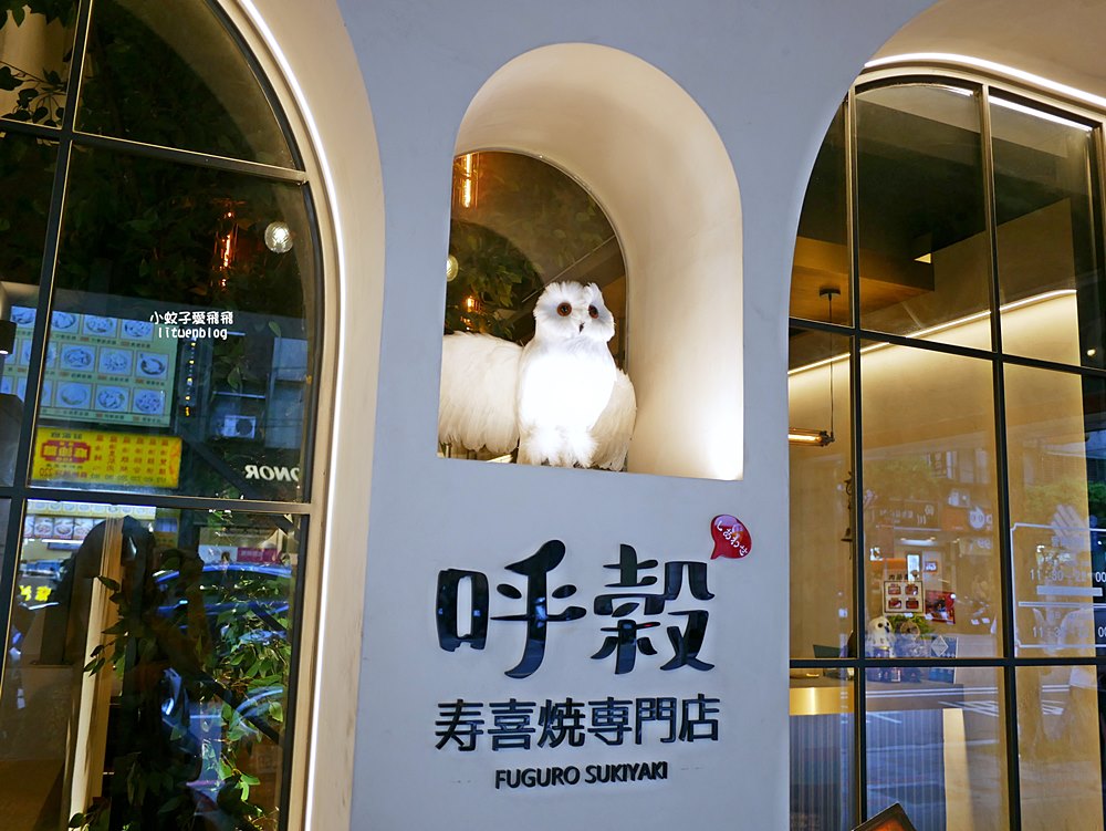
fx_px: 895
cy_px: 416
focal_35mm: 28
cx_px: 553
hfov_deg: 63.4
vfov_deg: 49.8
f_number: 2.5
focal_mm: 14
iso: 320
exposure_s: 1/60
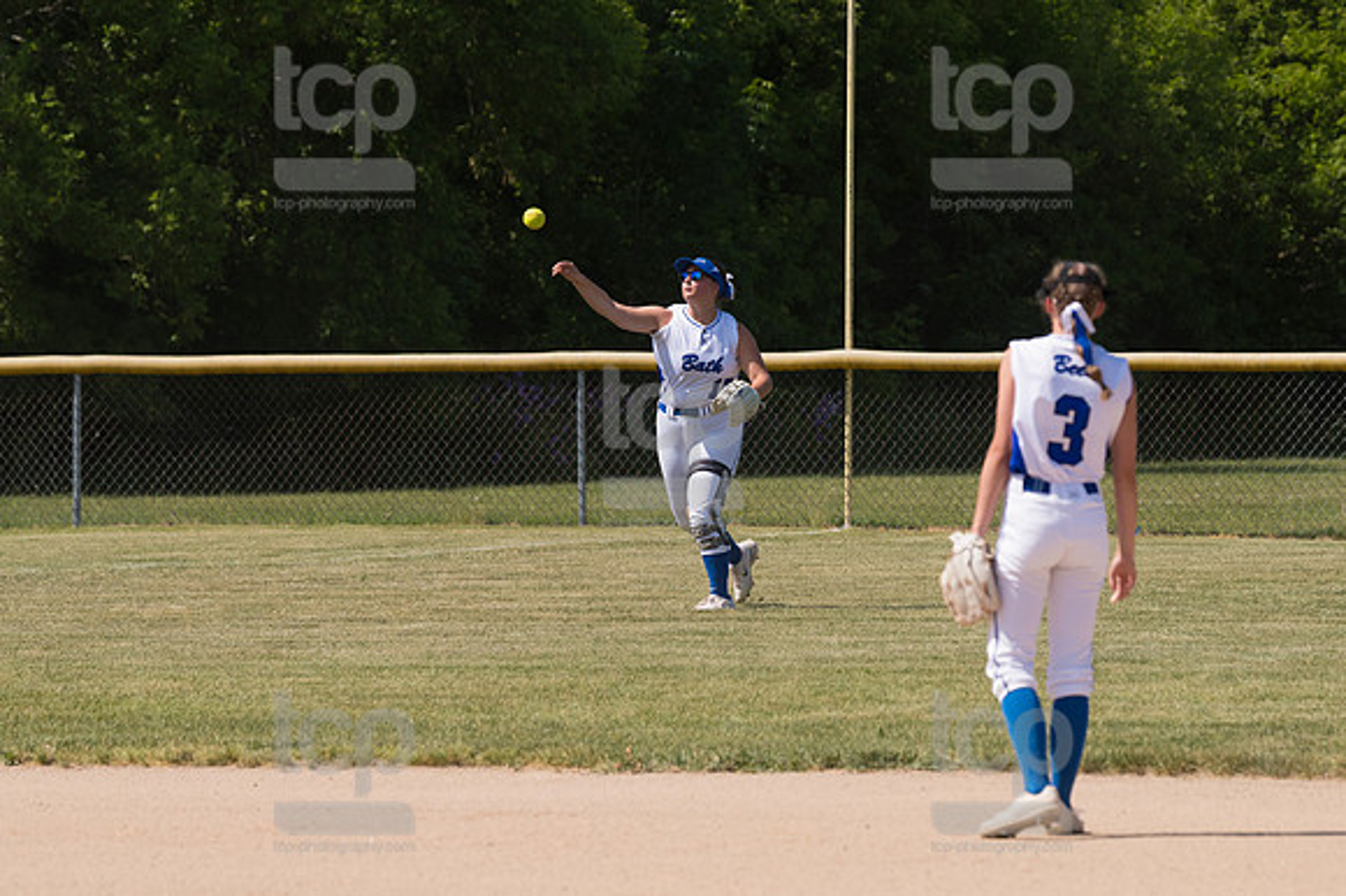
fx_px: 11210
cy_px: 448
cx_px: 673
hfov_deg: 6.9
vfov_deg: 4.6
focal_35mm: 300
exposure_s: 1/1600
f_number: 5.6
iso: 250
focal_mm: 200
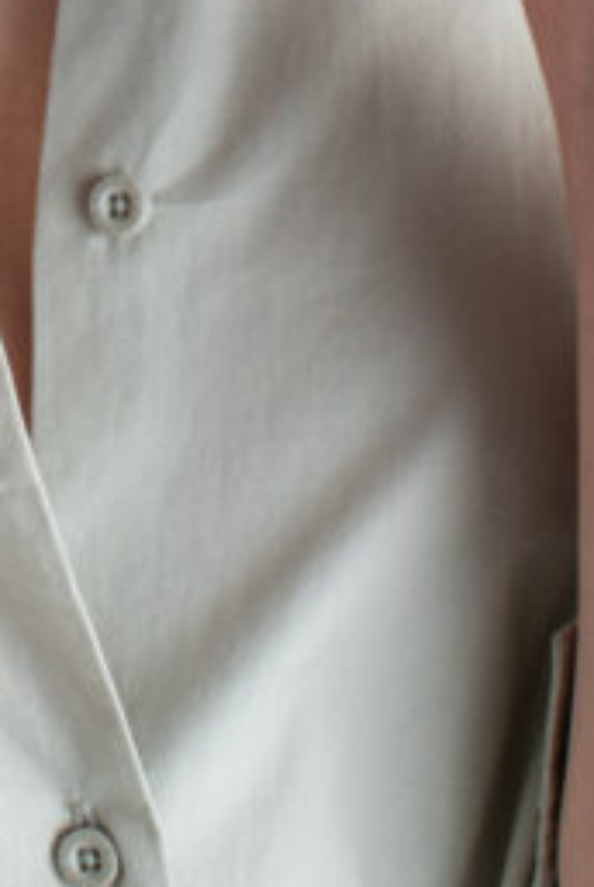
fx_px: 4912
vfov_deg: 9.7
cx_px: -254
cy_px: -766
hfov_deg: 6.8
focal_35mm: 199
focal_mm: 50
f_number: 3.2
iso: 800
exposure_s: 1/160
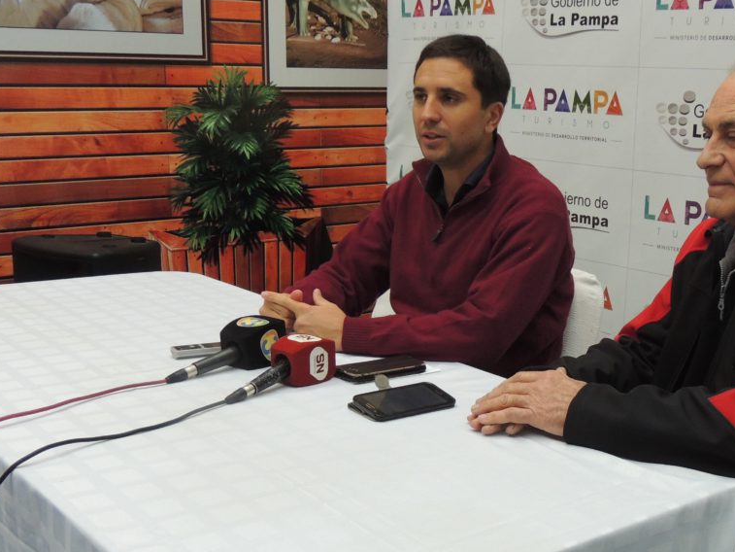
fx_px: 1083
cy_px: 349
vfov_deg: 28.5
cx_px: 477
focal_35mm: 51
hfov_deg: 37.2
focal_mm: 5.8
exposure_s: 1/40
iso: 400
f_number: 3.2
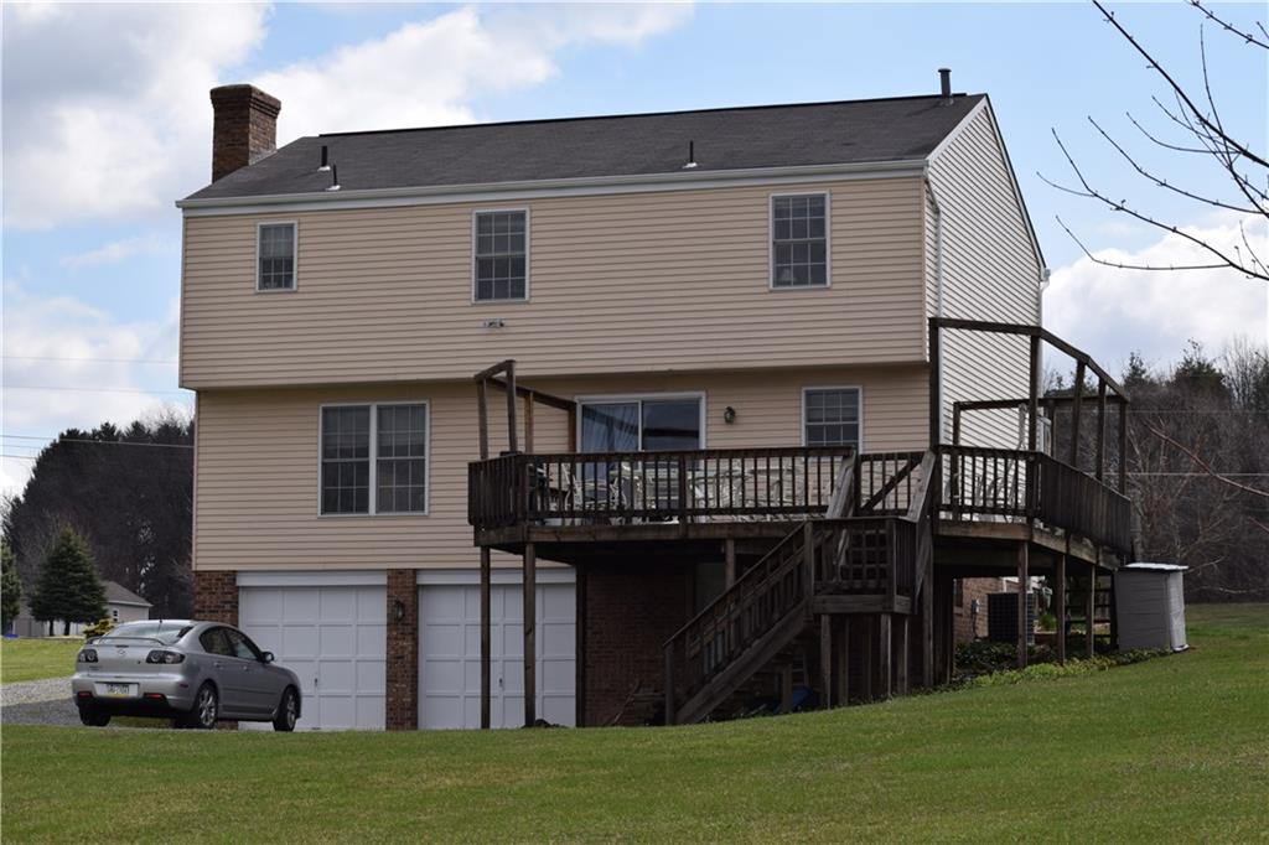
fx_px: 2907
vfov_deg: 16.5
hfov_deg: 24.6
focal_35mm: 82
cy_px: 422
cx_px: 634
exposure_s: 1/200
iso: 100
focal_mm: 55
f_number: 10
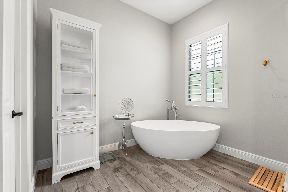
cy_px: 96
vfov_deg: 73.8
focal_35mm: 16
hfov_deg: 96.7
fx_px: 128
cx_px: 144
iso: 2000
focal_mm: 16
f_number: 9
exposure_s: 1/13
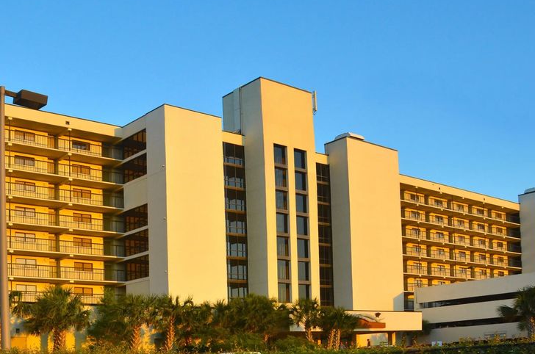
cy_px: 231
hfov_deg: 49.9
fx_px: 563
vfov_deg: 34.6
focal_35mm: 38
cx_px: 176
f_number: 7.1
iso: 400
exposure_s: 1/400
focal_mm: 18
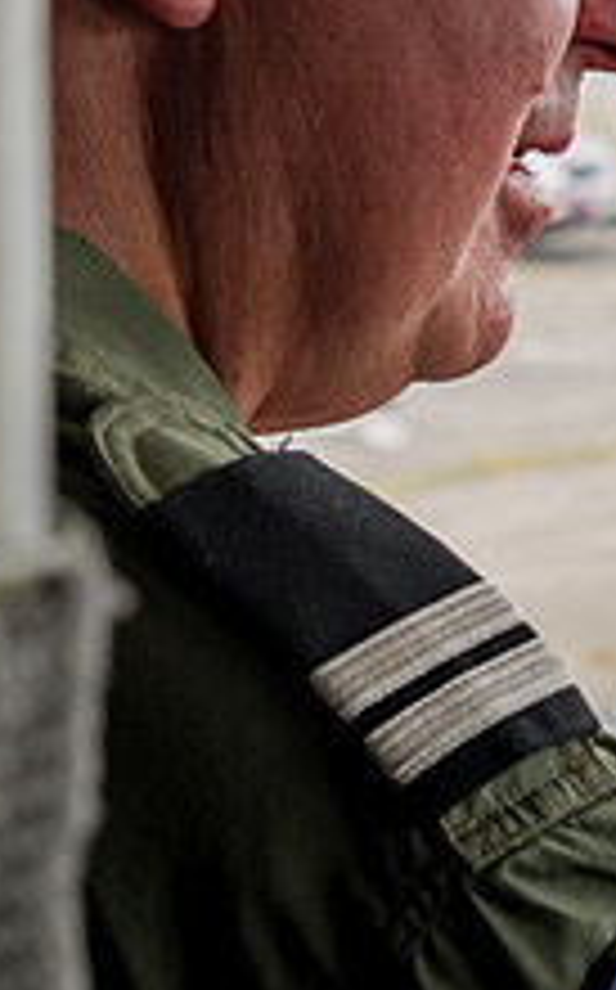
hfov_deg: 8.6
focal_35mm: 152
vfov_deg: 13.6
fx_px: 4094
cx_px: 313
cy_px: 81
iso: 400
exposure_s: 1/320
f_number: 3.7
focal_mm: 24
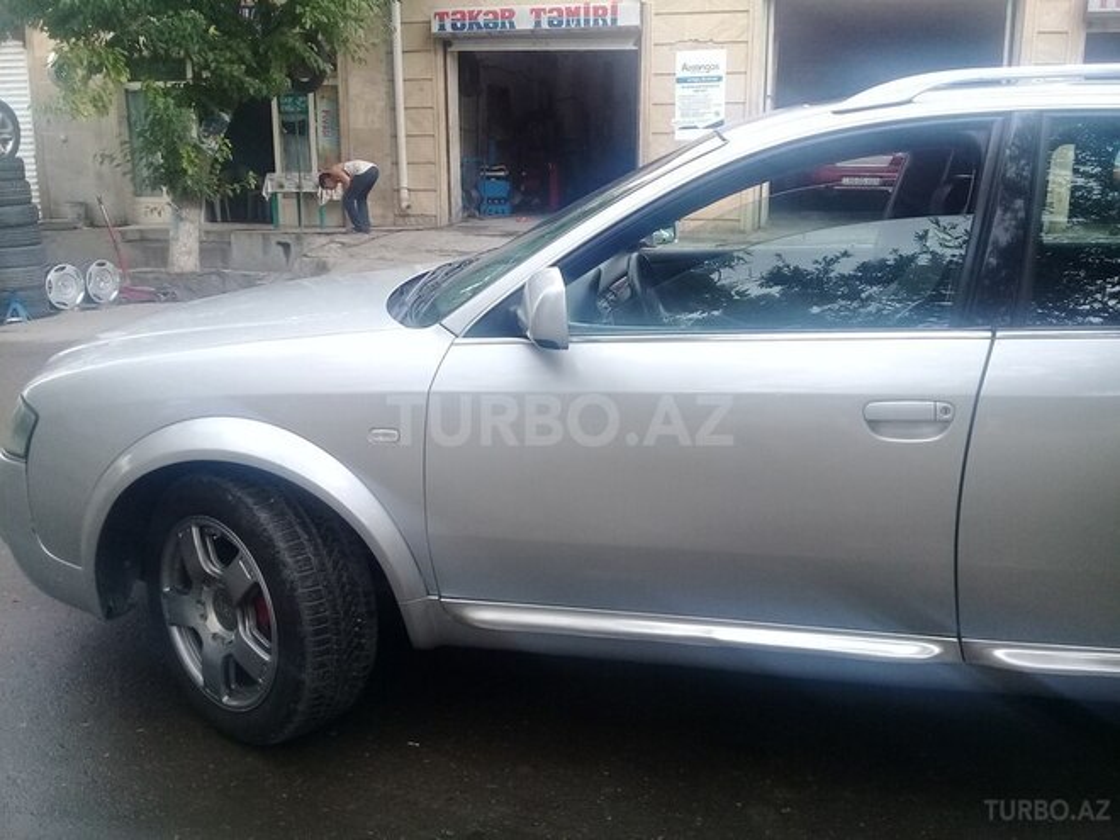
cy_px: 420
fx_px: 1003
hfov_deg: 58.4
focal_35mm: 31
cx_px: 560
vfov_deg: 45.4
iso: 64
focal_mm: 3.3
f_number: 2.2
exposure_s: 1/153
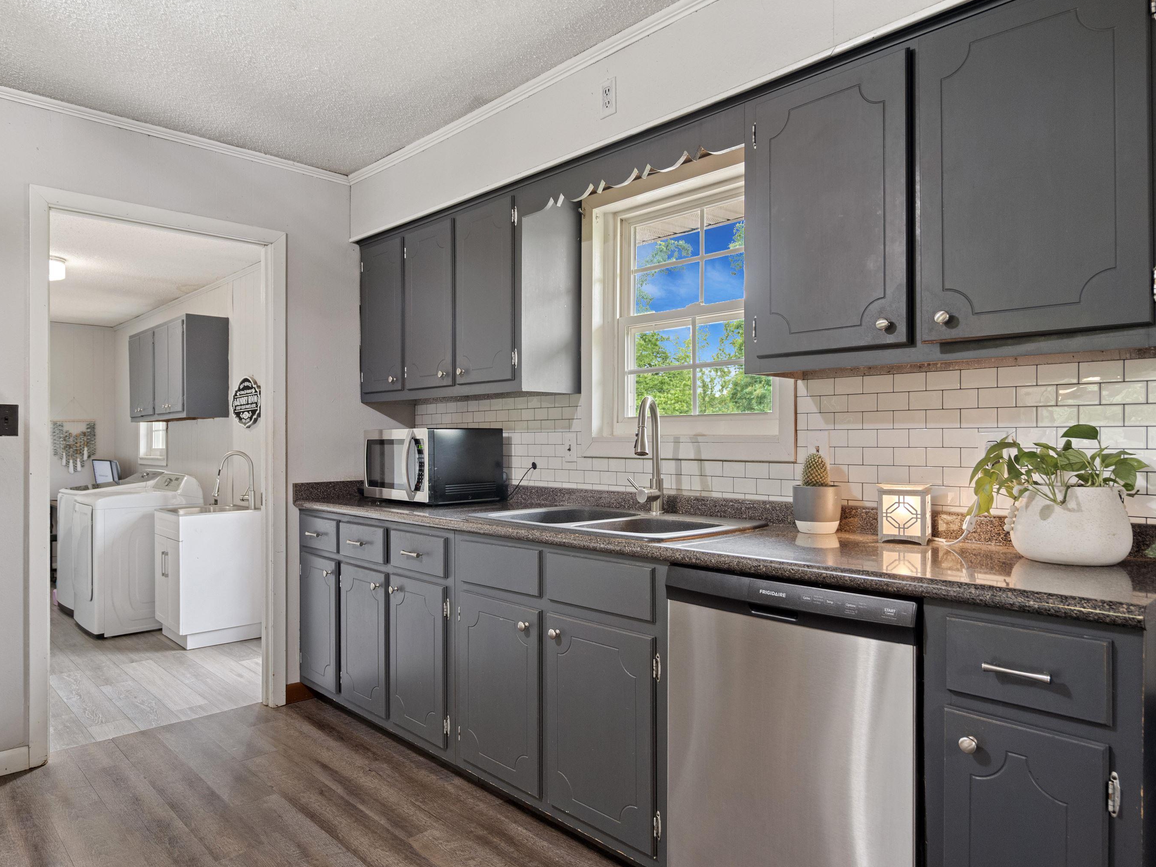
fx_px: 735
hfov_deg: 76.4
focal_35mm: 22
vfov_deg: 61.1
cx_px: 570
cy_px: 427
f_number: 5.6
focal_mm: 20
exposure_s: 1/8
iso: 1600
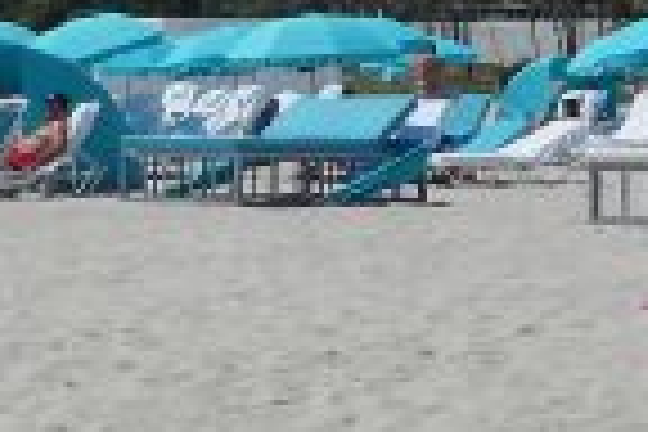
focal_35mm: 167
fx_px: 3006
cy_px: 76
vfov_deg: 8.2
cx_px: 468
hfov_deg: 12.3
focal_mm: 5.2
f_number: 11.3
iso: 80
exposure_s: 1/200
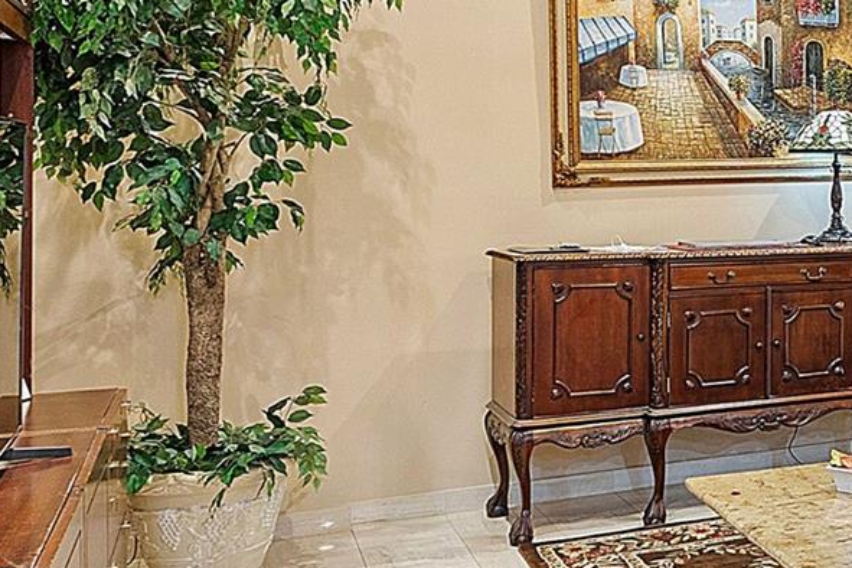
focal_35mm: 52
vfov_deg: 25.8
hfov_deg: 30.6
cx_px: 1088
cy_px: 177
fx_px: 1231
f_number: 9
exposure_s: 1/1.25
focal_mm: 10
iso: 250
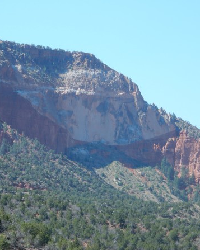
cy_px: 125
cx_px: 72
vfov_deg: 7.6
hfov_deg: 6.1
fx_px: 1874
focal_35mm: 253
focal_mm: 34.5
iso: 125
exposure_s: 1/320
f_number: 6.3
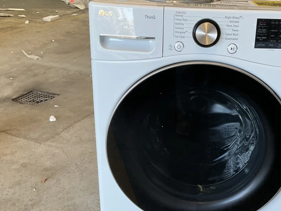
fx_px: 374
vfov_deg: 31.5
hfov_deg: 40.8
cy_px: 114
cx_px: 182
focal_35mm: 46
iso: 100
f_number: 1.8
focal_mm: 3
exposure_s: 1/60
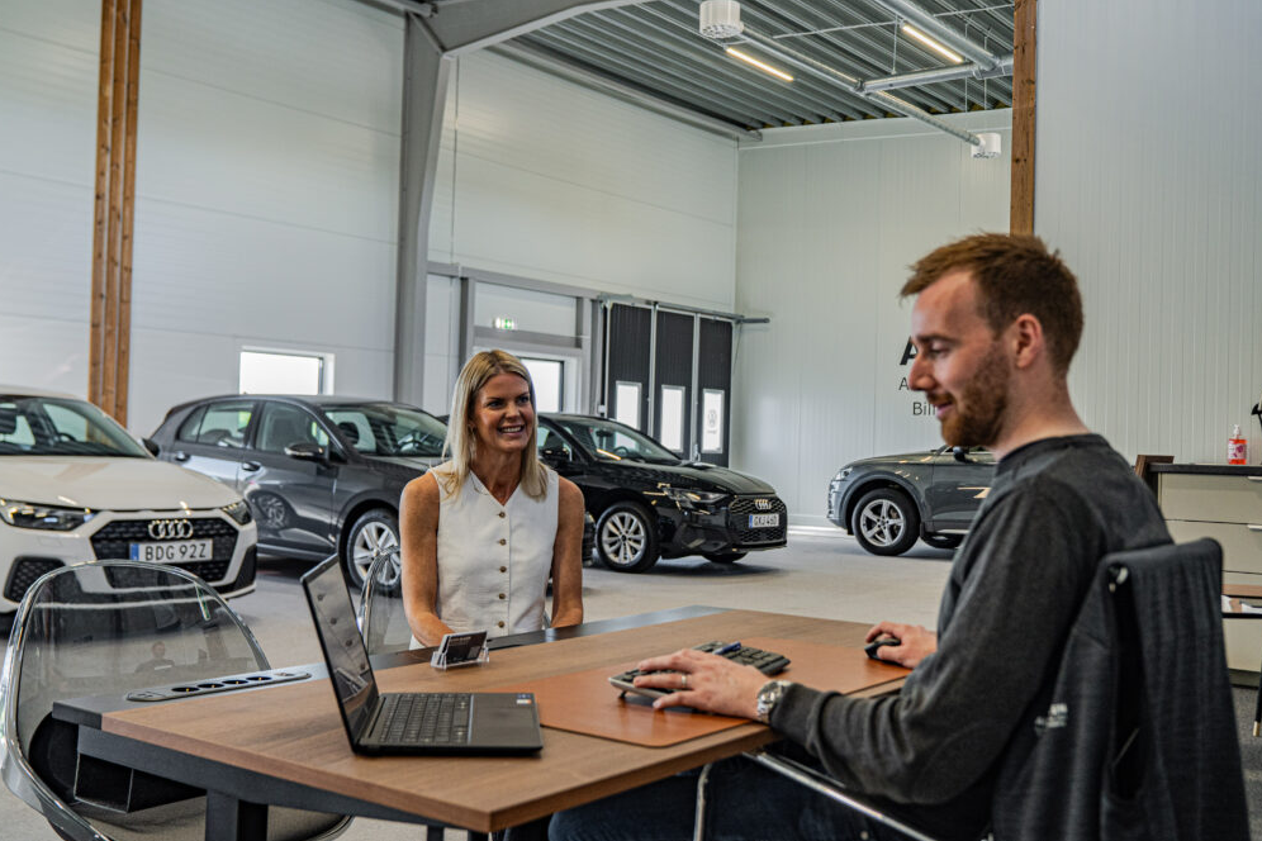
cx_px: 621
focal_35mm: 36
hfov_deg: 53.1
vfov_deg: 36.9
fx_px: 1262
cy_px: 411
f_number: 4
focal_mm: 35
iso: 800
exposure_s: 1/160
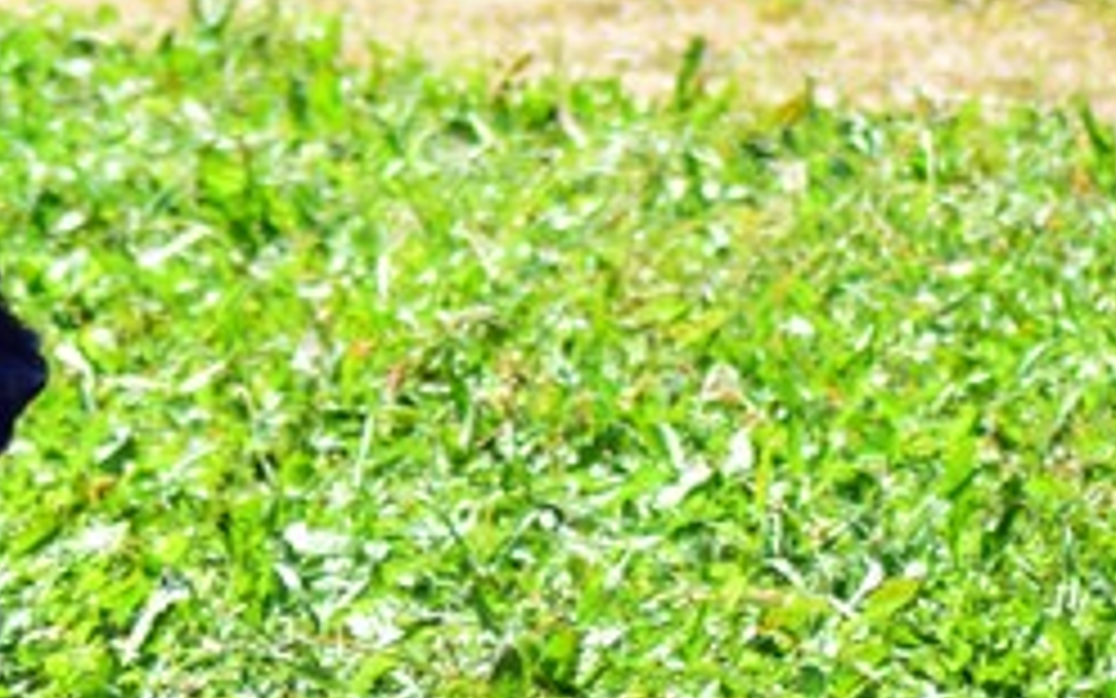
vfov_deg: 2.5
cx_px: -549
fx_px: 15724
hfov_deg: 4.0
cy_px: 822
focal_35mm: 517
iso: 400
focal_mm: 82
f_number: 5
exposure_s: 1/1250
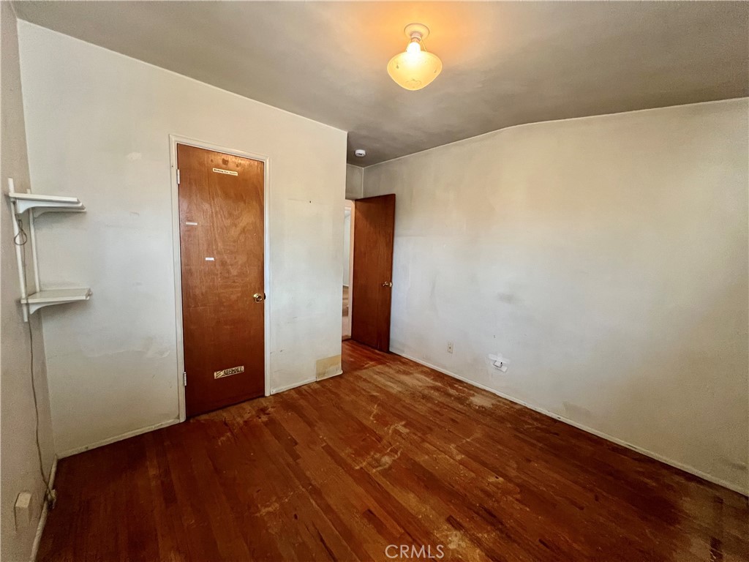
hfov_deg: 106.2
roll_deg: -2.3
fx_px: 281
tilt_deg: -6.9
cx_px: 374
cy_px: 281
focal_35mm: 13
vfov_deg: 89.9
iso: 500
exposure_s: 1/60
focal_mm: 1.57
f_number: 1.8
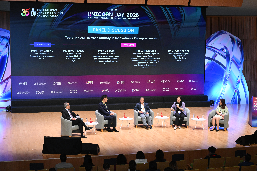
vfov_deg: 21.6
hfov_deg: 31.9
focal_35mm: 63
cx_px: 128
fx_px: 450
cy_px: 86
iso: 2000
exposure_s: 1/200
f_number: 5.6
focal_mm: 63
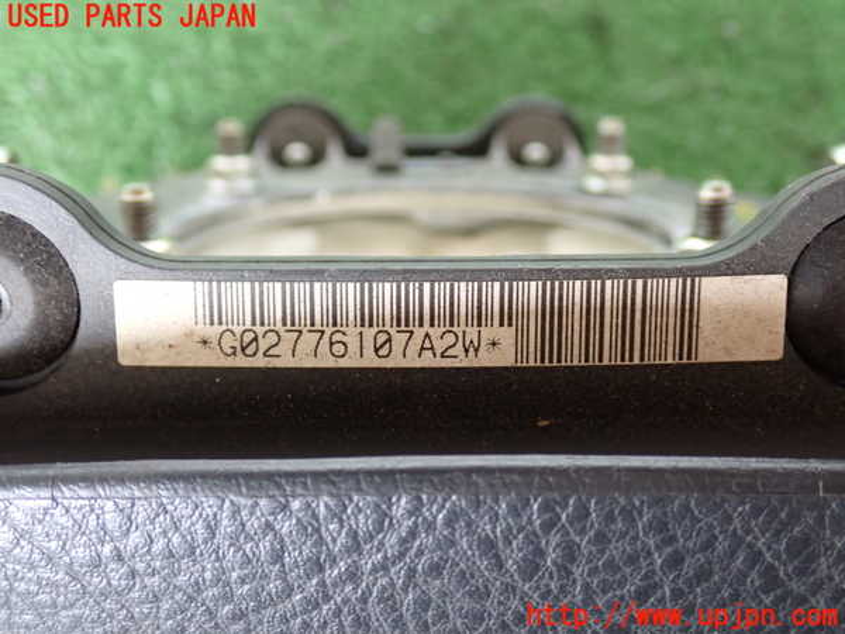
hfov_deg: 42.9
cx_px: 422
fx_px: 1074
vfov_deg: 32.9
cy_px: 317
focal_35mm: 44
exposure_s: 1/30
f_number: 2.9
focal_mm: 7.84
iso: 800
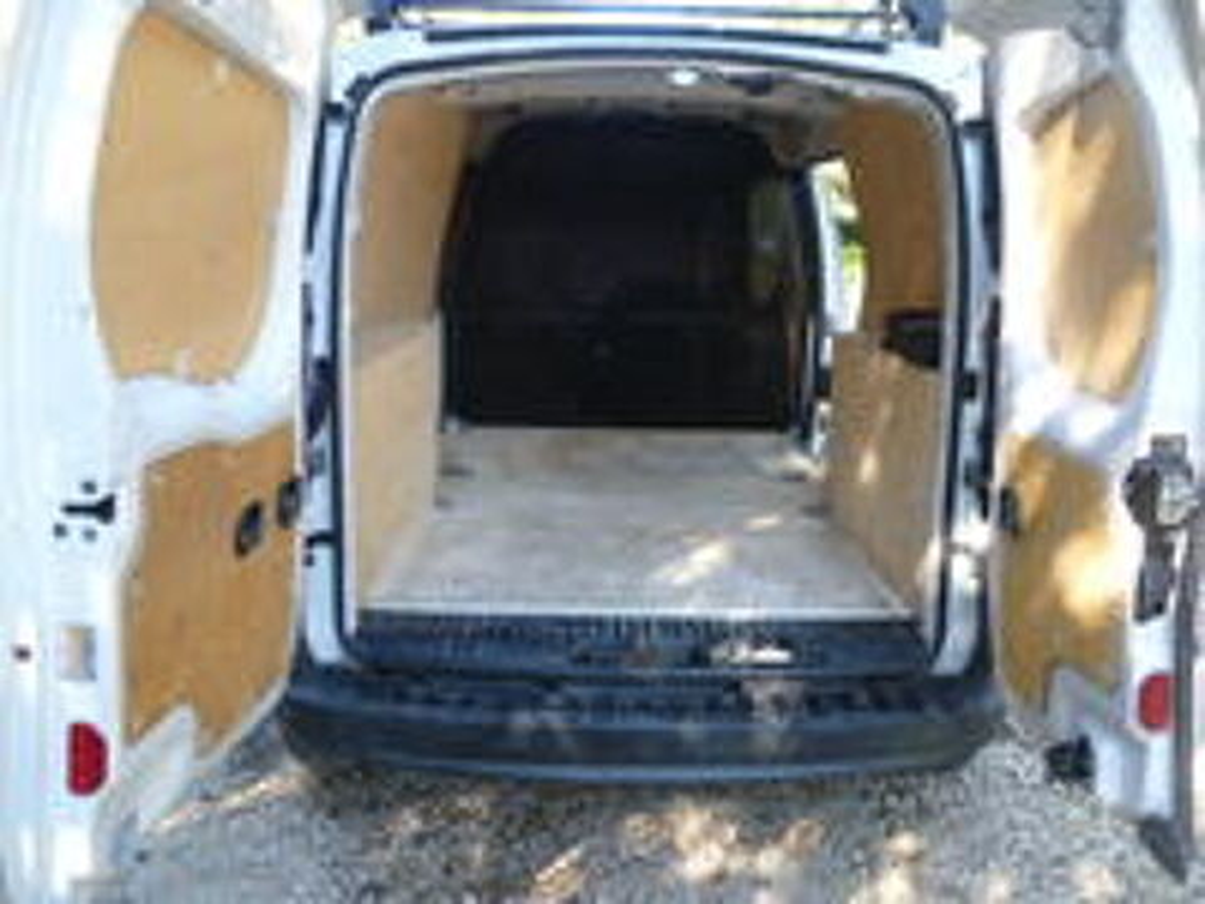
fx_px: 975
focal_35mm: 28
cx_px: 602
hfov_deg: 63.4
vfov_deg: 49.7
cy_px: 452
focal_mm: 5
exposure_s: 1/60
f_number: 2.8
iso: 80
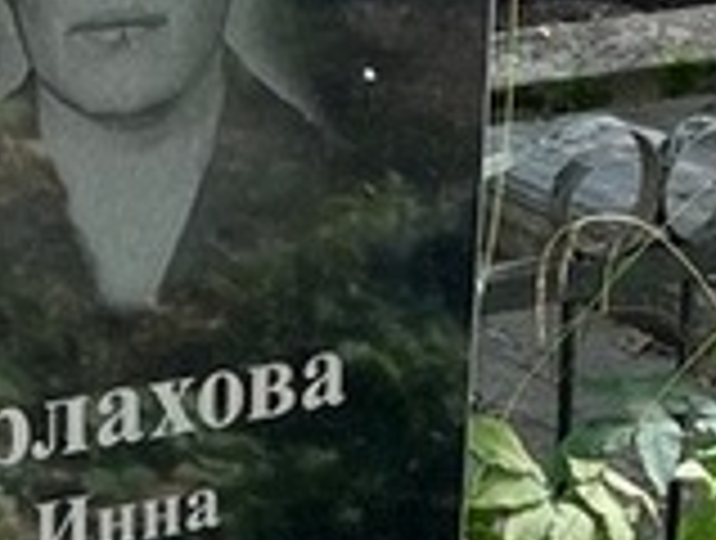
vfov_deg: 8.4
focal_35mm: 167
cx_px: 639
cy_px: 1107
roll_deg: -4.9
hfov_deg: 11.7
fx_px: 3462
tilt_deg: -29.0
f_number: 1.6
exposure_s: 1/206
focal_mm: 4.2
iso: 32
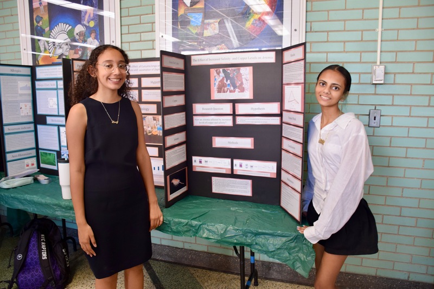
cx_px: 217
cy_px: 144
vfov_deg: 47.9
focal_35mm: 27
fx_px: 325
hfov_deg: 67.4
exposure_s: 1/30
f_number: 4
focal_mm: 18
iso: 560
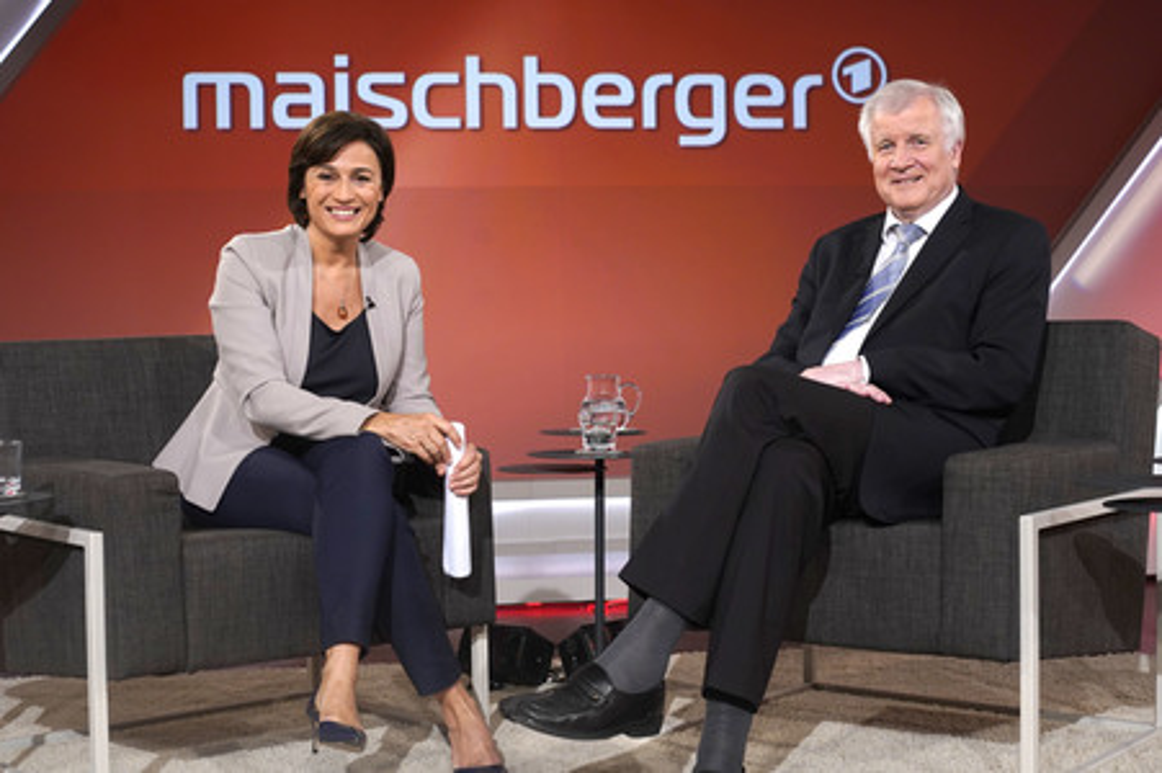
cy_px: 386
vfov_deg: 27.0
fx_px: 1613
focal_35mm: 50
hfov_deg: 39.6
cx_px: 581
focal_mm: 50
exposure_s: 1/125
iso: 1600
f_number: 5.6
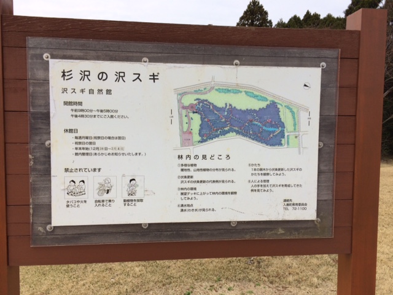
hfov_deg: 61.7
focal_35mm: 29
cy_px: 148
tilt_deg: -2.7
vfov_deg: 48.2
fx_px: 329
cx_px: 196
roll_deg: +0.2
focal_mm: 4.15
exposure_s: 1/2160
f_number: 2.2
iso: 32
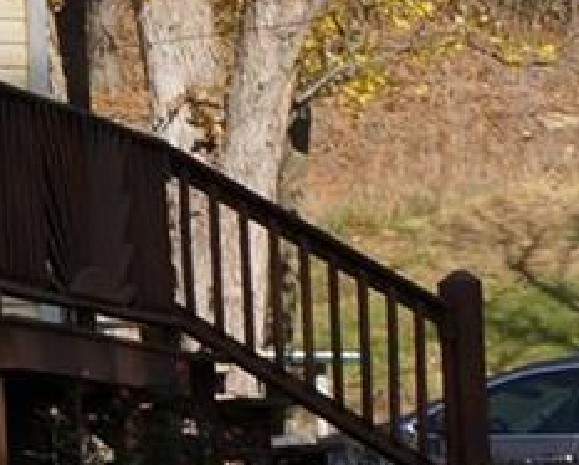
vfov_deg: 4.6
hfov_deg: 5.4
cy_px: 410
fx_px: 5786
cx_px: -1242
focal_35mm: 337
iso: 100
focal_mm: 35
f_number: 10
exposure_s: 1/160
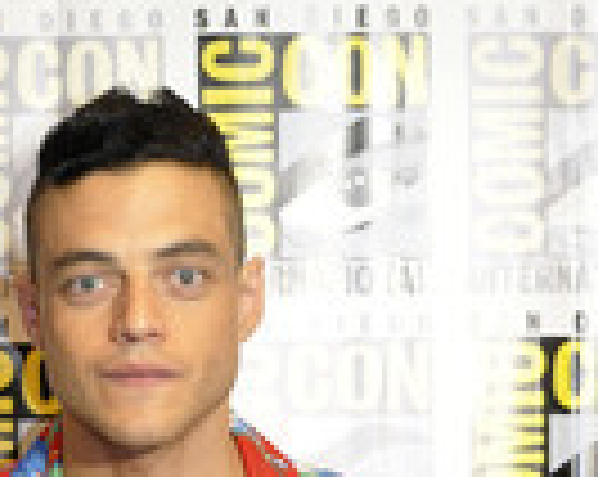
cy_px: 882
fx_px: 1803
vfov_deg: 13.4
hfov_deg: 18.7
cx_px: 137
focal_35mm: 102
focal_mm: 24
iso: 1000
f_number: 4.5
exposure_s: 1/60
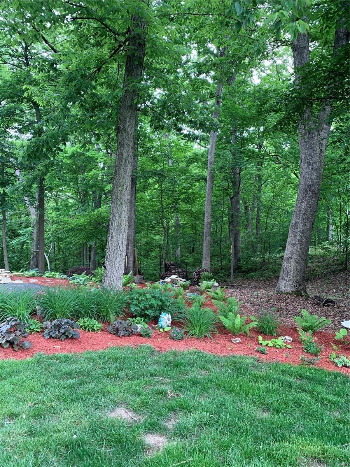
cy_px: 234
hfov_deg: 53.1
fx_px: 351
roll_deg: -1.9
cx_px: 175
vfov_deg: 67.3
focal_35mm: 26
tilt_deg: -0.6
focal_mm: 4.25
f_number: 1.8
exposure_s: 1/98
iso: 100
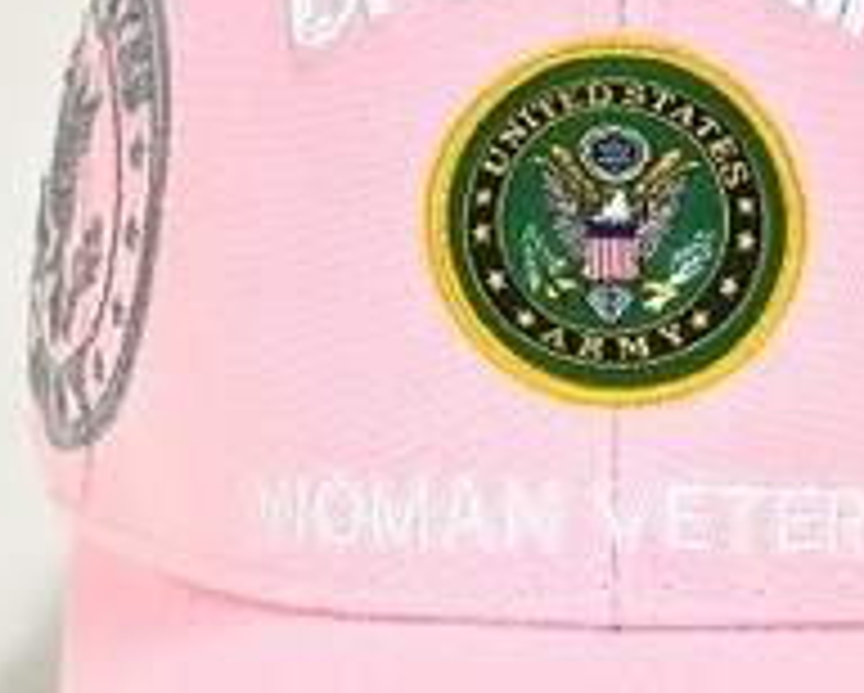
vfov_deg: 12.6
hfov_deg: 15.6
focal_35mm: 123
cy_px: 405
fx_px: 3148
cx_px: 603
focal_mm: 28
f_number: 8
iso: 200
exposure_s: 1/250
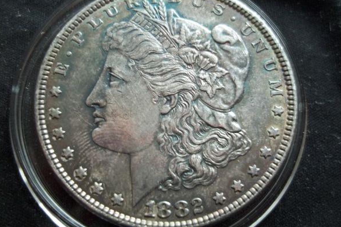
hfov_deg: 50.7
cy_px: 108
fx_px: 360
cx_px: 171
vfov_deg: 35.0
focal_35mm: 38
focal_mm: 6.5
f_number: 3.1
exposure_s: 1/8
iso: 160
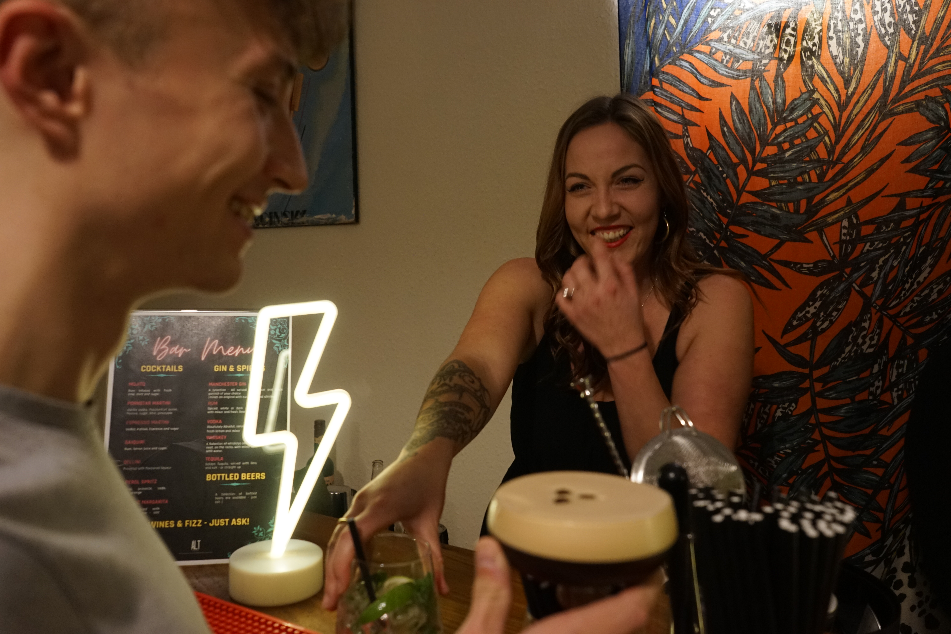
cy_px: 317
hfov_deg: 63.7
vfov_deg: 45.0
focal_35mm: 29
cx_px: 476
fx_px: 766
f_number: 5
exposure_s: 1/30
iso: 2000
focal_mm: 29
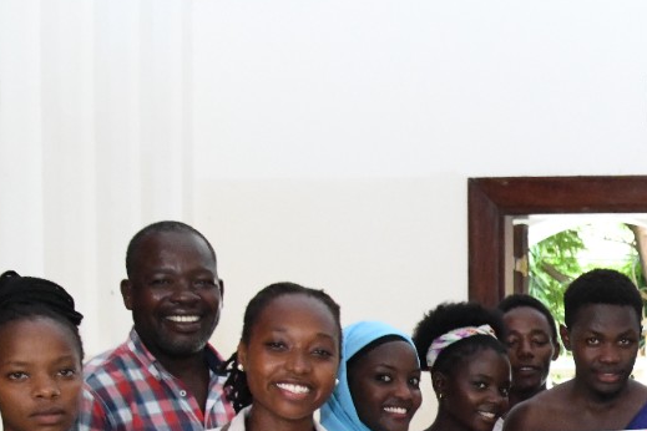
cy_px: 547
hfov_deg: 23.9
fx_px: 1330
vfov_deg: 17.4
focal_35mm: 74
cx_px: 849
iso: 10000
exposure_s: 1/400
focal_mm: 24
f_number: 6.3
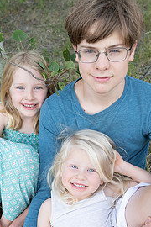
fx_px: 283
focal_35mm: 45
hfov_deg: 29.9
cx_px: 79
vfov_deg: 43.0
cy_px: 152
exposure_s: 1/160
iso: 320
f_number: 4
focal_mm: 27
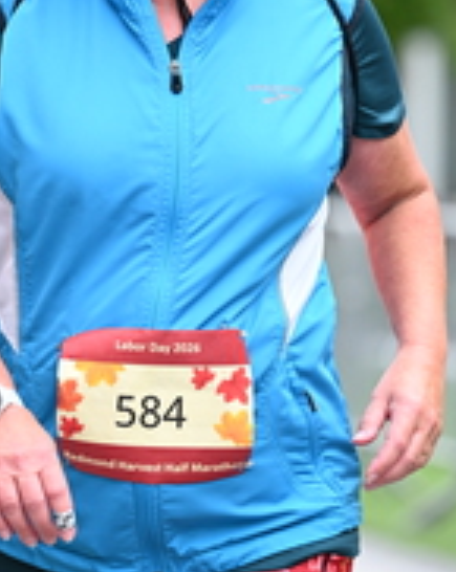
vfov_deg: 5.0
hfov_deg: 4.0
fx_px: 6494
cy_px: 135
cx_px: 275
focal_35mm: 384
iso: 640
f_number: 2.8
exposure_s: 1/1600
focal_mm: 135
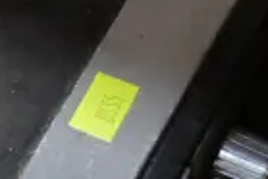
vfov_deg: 2.6
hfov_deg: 3.8
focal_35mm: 521
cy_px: -197
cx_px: -638
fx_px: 3883
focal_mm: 34
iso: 1250
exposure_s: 1/80
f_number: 5.4
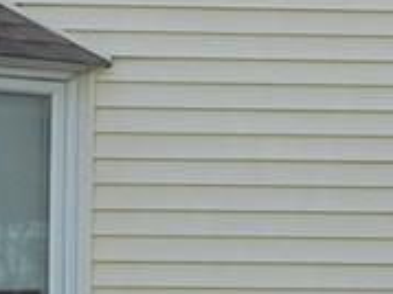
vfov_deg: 5.8
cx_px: 202
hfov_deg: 7.7
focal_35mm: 257
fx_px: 2916
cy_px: 101
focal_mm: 8.1
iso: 160
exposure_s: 1/211
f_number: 3.8
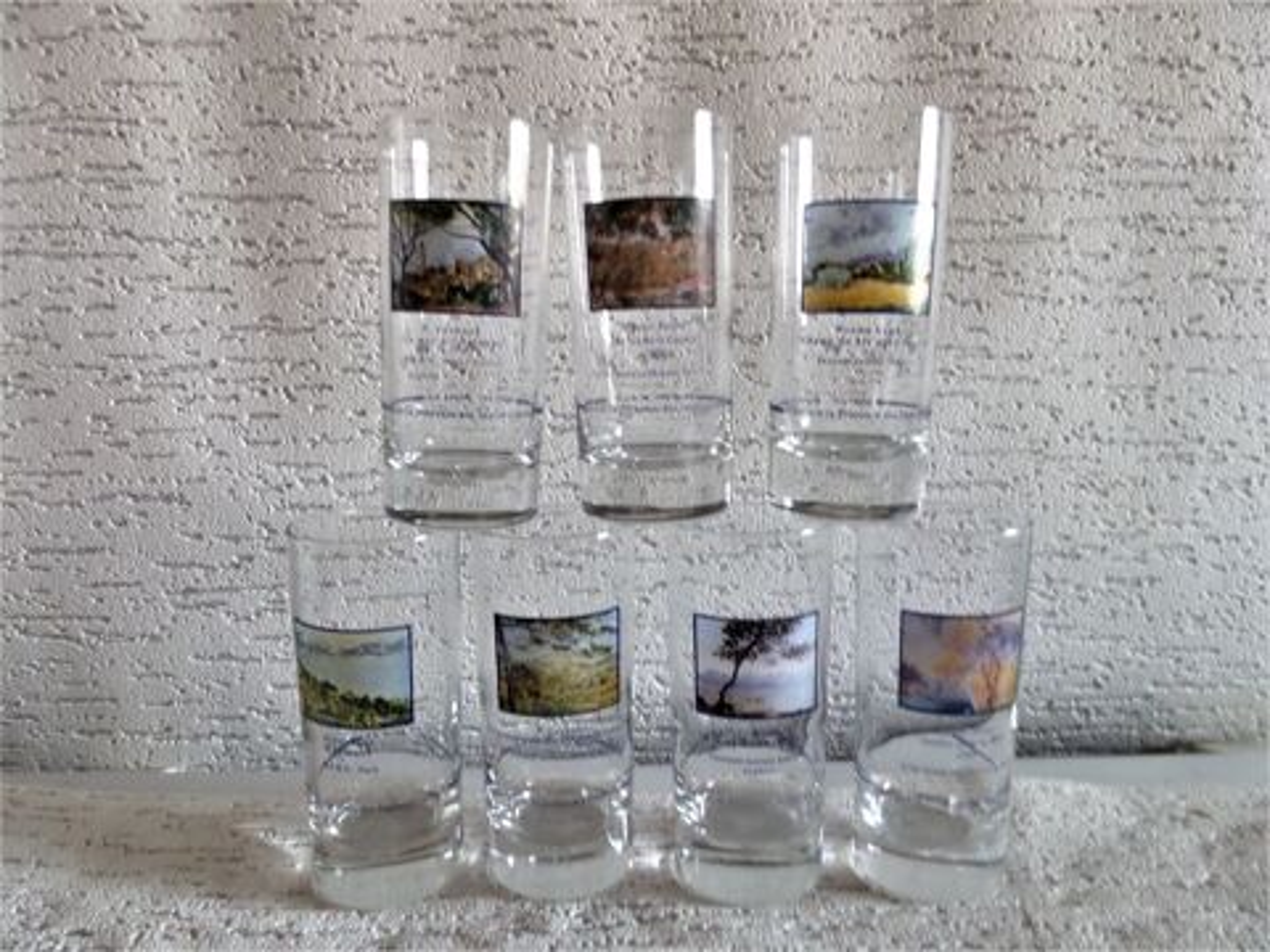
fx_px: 881
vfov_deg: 56.8
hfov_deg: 71.6
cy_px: 476
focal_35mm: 24
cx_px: 635
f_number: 3.2
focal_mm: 4
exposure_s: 1/15
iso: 400
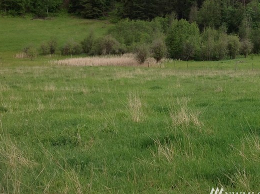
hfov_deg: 27.1
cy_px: 21
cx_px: 236
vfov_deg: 20.9
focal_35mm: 69
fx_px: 518
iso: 50
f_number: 2.4
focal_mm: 4.28
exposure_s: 1/325
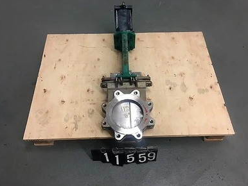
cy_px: 90
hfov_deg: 59.9
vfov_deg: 46.8
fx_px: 215
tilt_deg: -57.0
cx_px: 124
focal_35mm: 30
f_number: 2.2
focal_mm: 4.15
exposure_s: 1/30
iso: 100
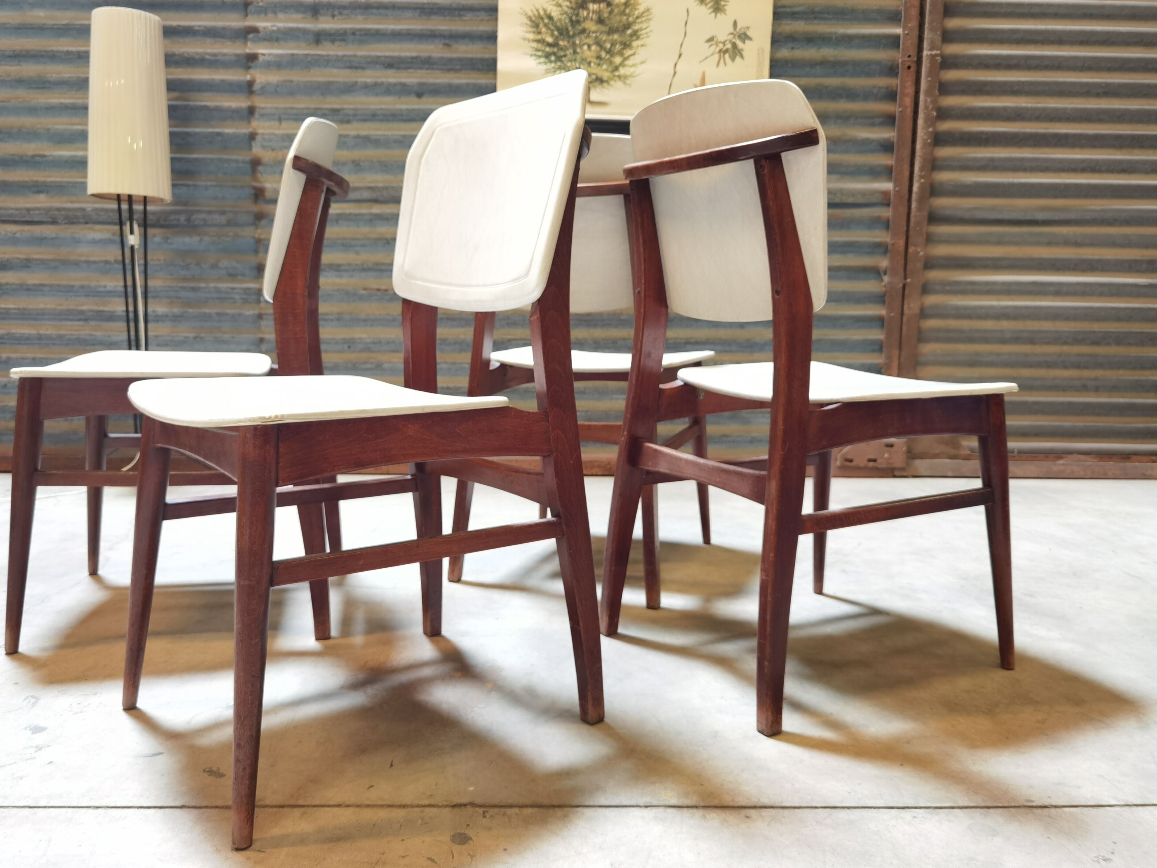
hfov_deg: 65.3
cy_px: 423
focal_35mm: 27
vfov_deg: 51.3
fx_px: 902
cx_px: 543
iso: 400
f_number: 1.9
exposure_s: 1/25
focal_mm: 6.71
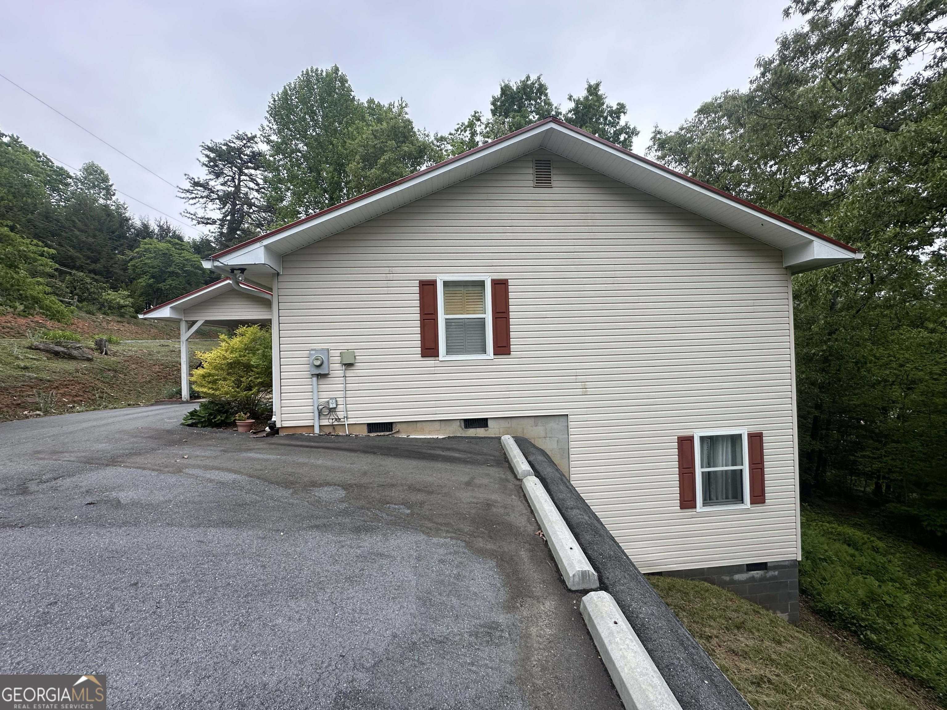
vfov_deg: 85.7
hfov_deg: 102.1
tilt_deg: +0.5
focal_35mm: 14
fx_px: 383
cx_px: 474
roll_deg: +1.2
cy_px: 355
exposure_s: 1/711
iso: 40
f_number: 2.2
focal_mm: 2.22
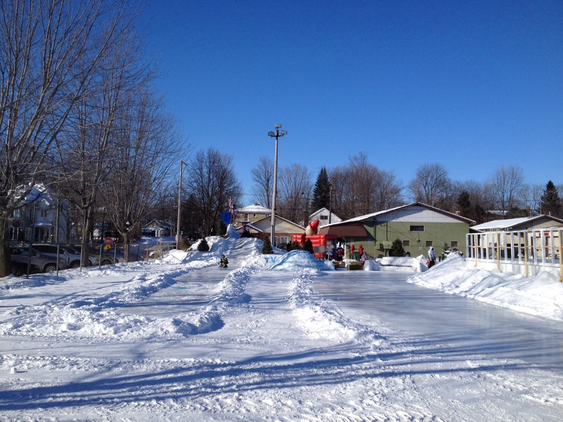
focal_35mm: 35
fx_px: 569
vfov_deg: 40.7
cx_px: 282
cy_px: 211
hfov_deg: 52.6
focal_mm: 4.28
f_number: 2.4
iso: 50
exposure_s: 1/3067
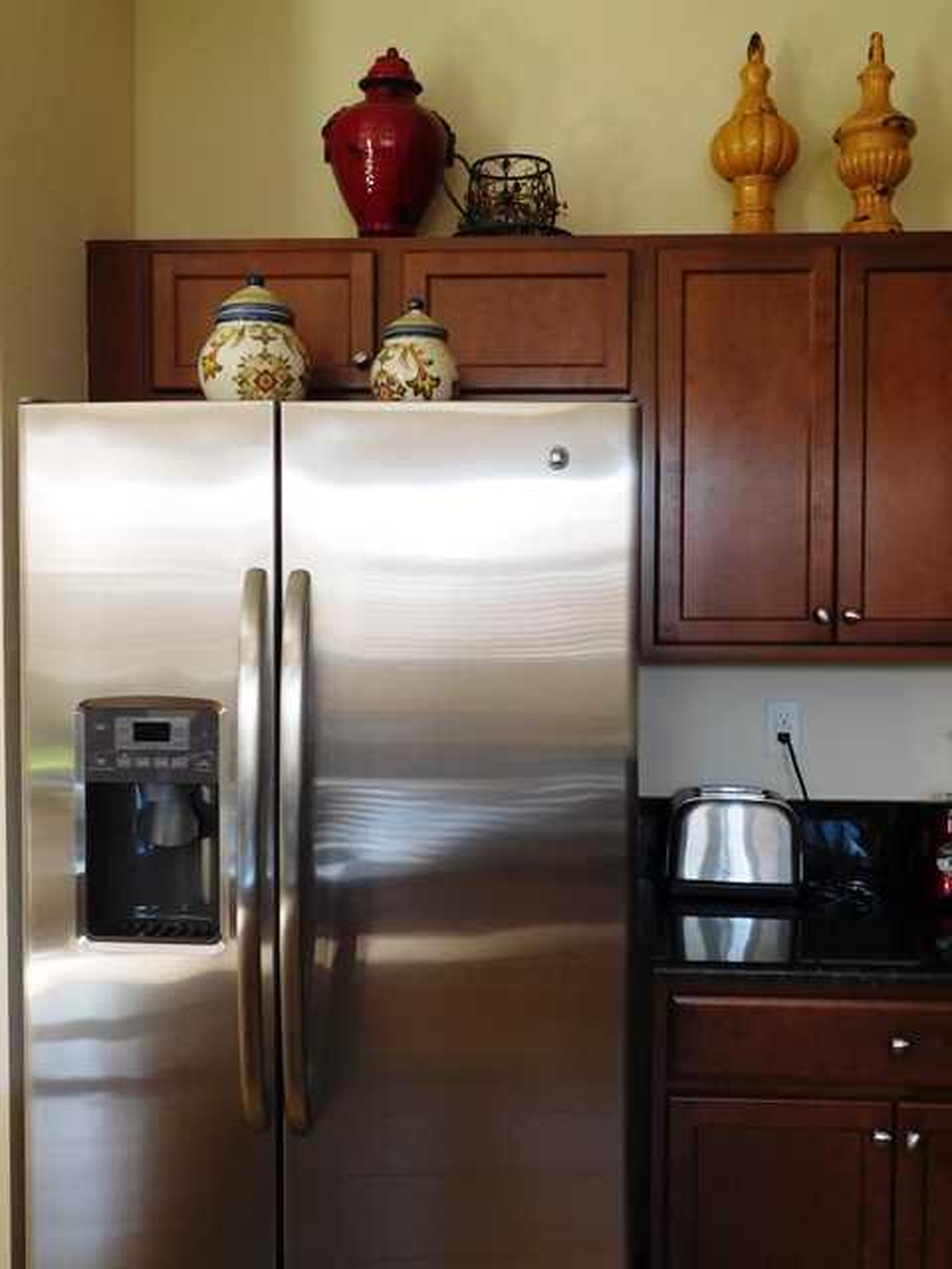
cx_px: 476
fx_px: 1320
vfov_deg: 51.4
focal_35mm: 36
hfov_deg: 39.7
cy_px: 634
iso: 140
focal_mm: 6.3
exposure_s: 1/30
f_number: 3.5
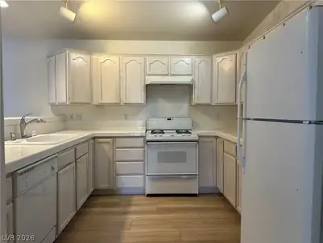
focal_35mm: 24
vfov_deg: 56.8
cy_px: 122
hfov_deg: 71.6
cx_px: 162
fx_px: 224
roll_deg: -0.3
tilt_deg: -2.6
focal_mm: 6.86
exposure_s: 1/60
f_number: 1.78
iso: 160
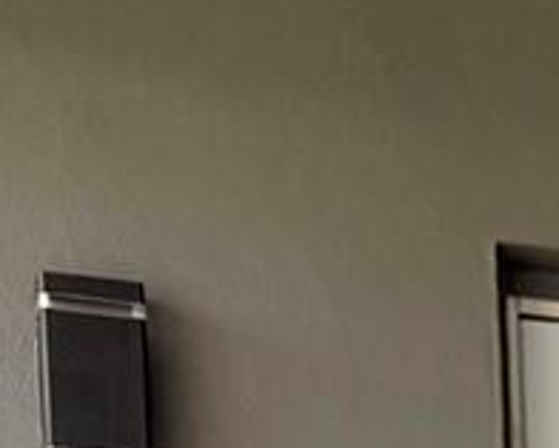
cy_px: 1514
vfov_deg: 7.0
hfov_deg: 7.6
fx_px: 3162
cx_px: 2086
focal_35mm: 191
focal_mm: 6.76
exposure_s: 1/665
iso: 80
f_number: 1.78
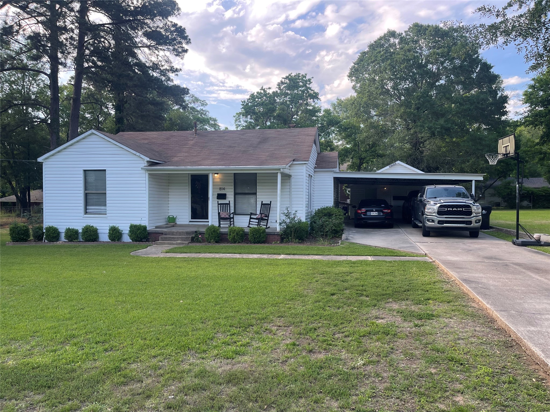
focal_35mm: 25
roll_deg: -0.6
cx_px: 275
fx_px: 397
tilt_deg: -1.3
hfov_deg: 69.4
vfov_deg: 54.9
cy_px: 206
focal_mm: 5.1
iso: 32
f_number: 1.6
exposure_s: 1/412
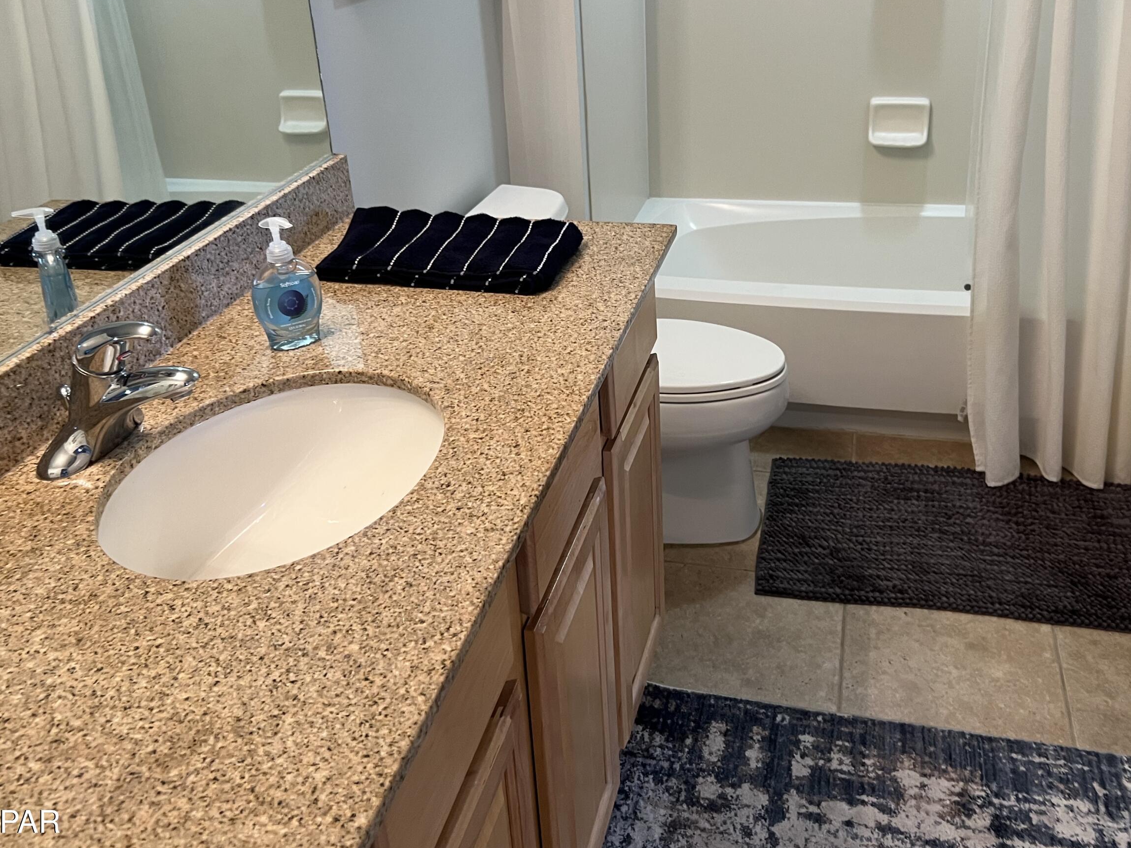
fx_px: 1111
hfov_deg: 53.9
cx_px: 613
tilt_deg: -24.5
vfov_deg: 41.5
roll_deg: +2.7
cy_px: 318
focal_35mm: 34
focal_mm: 5.7
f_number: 1.5
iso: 125
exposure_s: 1/60
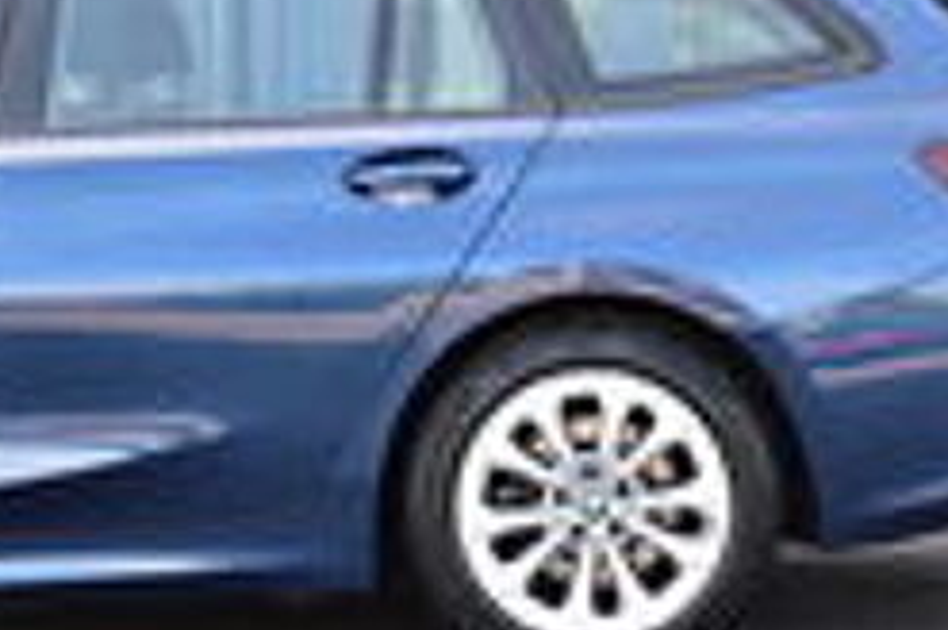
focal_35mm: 140
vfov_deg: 9.8
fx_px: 3682
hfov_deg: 14.6
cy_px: 244
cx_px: 710
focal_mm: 48
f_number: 8
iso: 400
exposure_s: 1/60
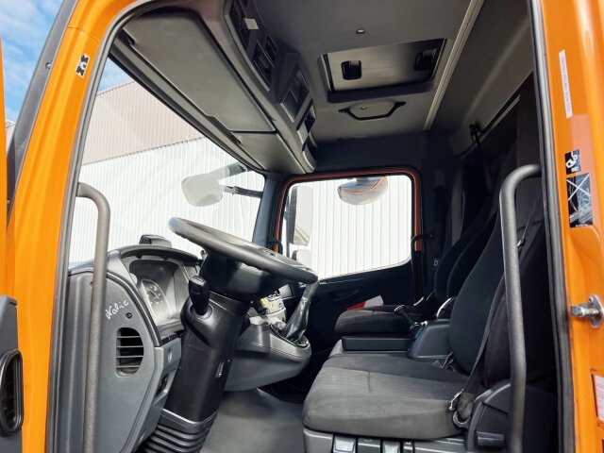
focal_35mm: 26
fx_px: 454
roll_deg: -0.5
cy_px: 226
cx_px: 302
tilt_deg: +6.8
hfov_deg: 67.3
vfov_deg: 53.1
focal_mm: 5.7
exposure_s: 1/1669
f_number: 1.5
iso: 50
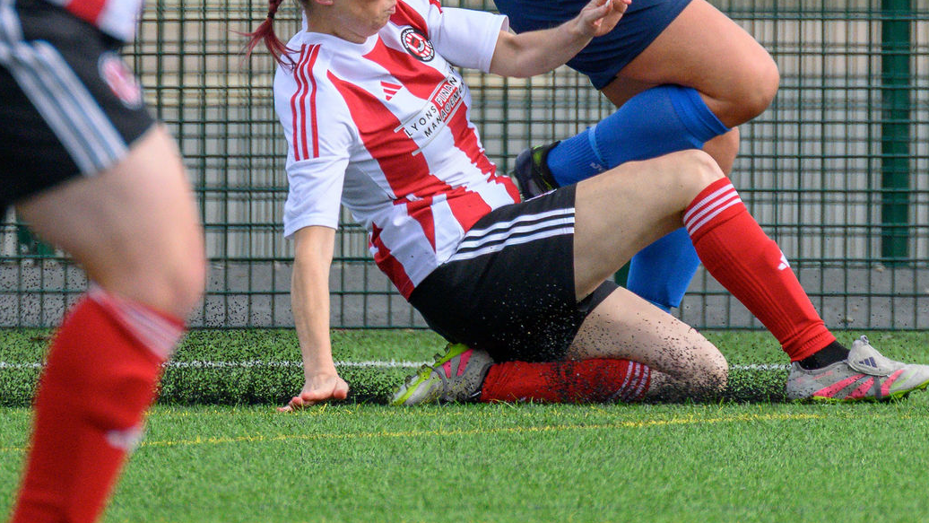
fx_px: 37742
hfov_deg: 1.4
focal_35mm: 1532
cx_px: 565
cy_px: -196
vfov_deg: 0.8
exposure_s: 1/2000
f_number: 5.6
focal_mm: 400
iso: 1000
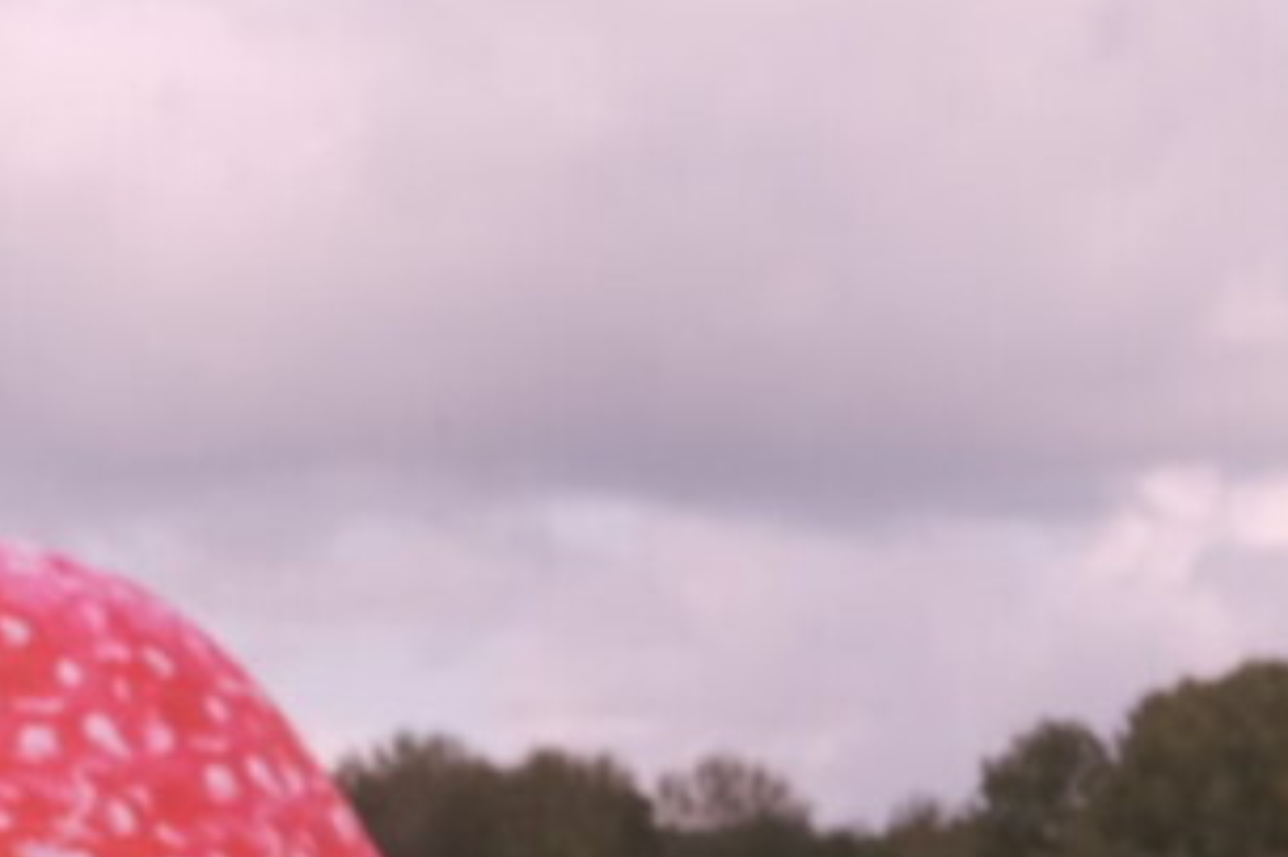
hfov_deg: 7.7
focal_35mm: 237
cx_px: -2403
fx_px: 8474
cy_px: 1777
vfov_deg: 5.6
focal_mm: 23
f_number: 8
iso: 200
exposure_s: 1/250
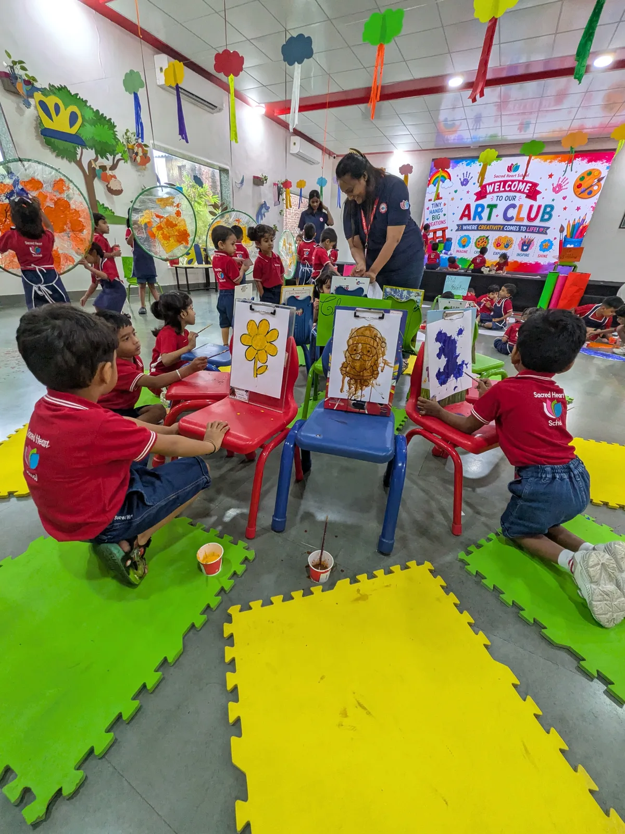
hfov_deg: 85.7
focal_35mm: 14
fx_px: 337
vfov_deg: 102.1
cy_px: 417
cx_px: 312
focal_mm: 1.83
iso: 226
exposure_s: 1/100
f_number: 2.2
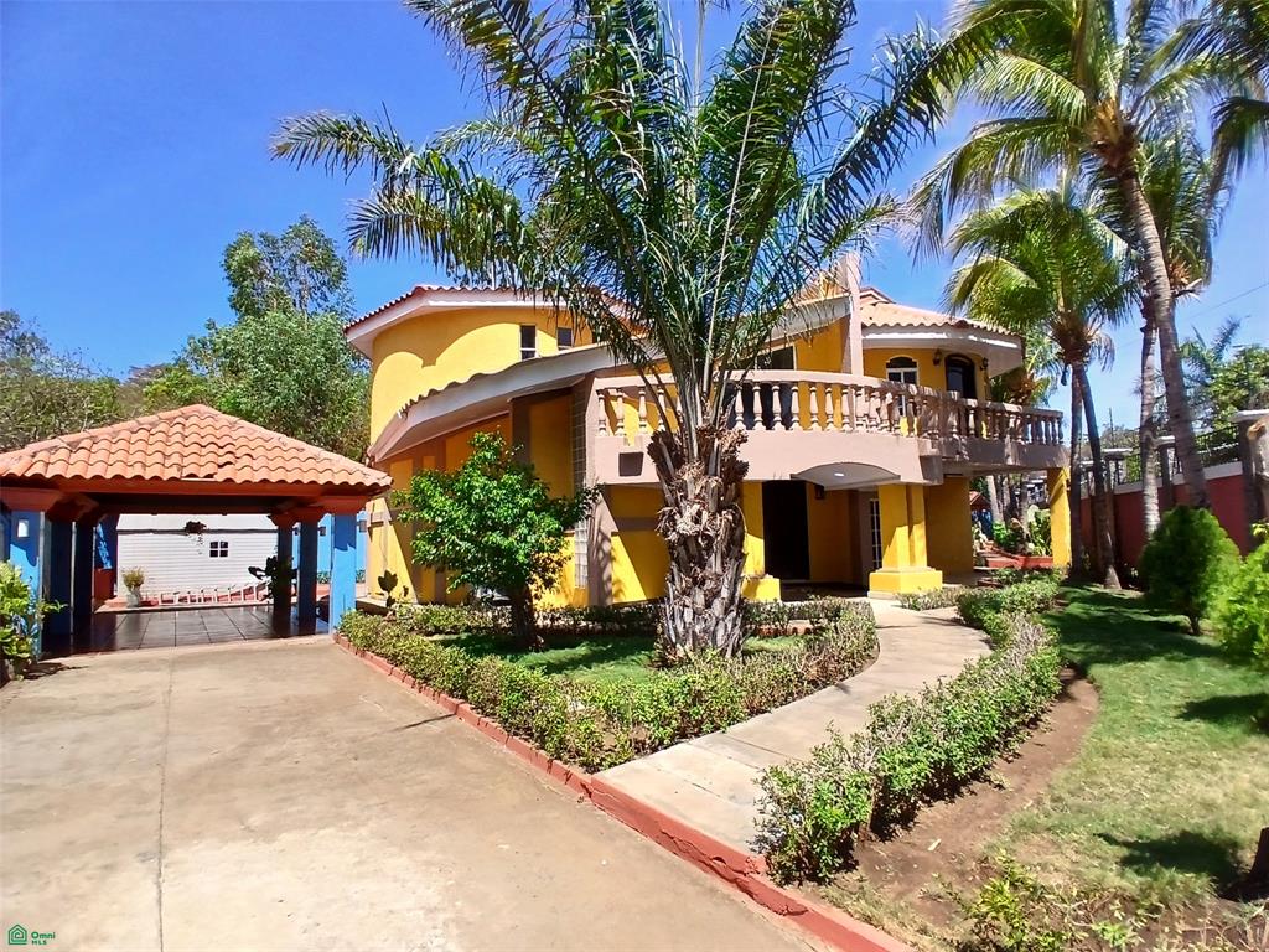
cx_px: 634
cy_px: 476
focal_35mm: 17
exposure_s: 1/1033
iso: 50
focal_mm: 1.4
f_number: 2.2
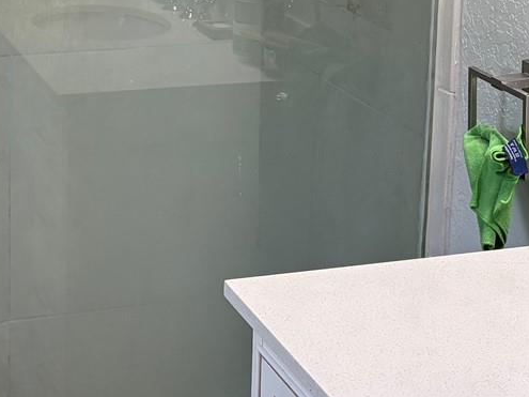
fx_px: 1283
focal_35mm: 84
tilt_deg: -8.1
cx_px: 105
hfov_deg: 23.0
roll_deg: -0.7
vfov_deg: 16.8
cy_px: -81
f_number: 1.6
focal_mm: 5.96
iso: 125
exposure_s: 1/149
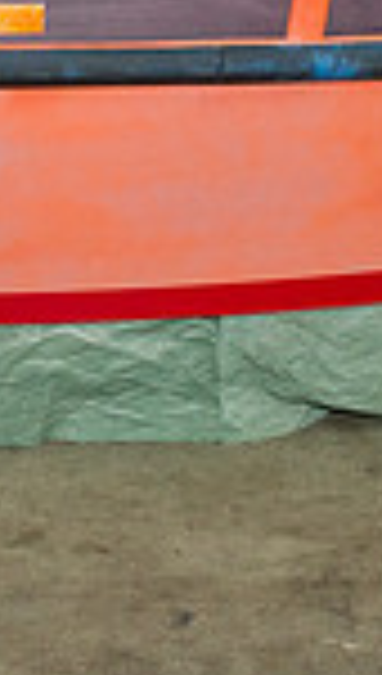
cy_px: 27
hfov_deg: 11.6
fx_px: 1880
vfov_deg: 19.8
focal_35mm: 105
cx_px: 130
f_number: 5
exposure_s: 1/125
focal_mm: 26
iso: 1600
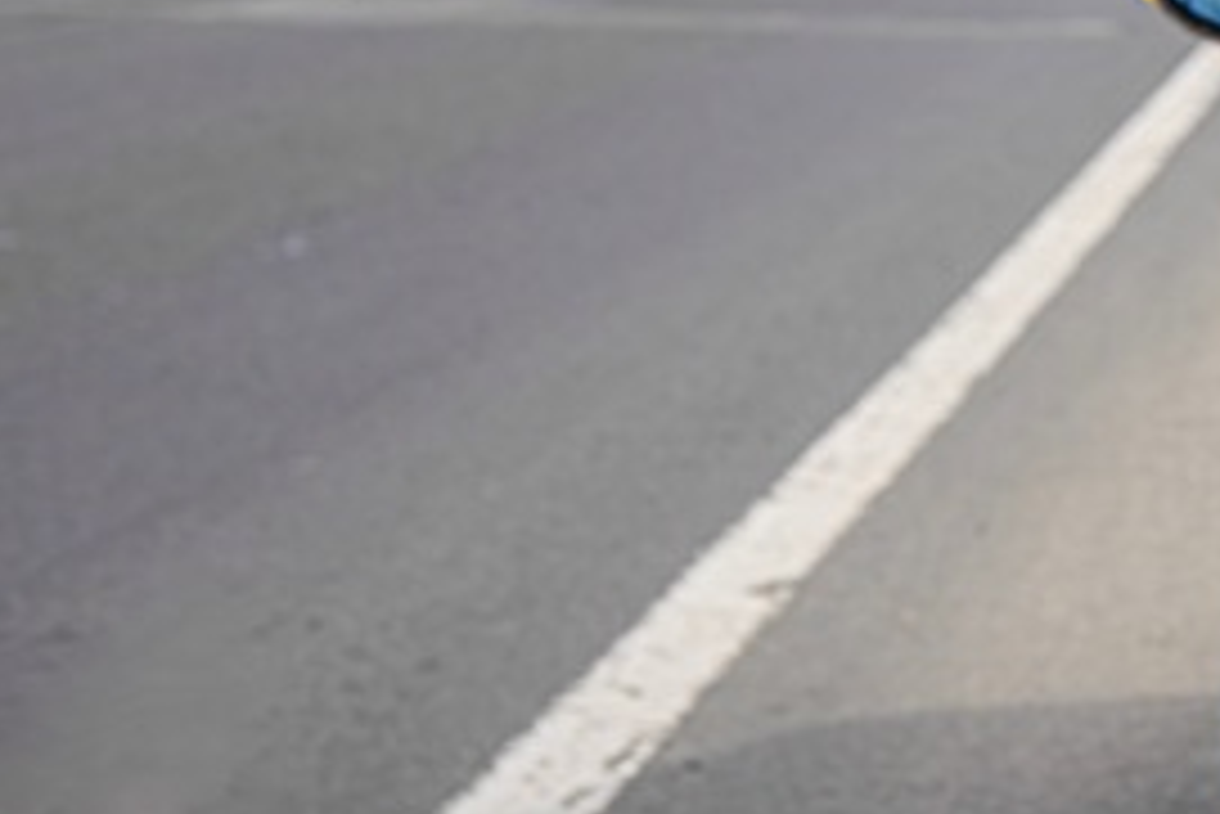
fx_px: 6374
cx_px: 1243
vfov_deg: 7.3
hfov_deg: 10.8
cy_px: 45
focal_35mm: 188
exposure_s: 1/250
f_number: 6.3
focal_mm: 85
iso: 50
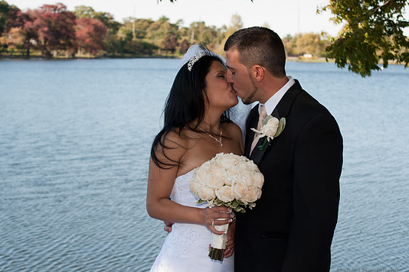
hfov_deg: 26.6
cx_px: 188
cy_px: 136
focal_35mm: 76
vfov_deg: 17.9
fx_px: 863
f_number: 8
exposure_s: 1/80
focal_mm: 70
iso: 200
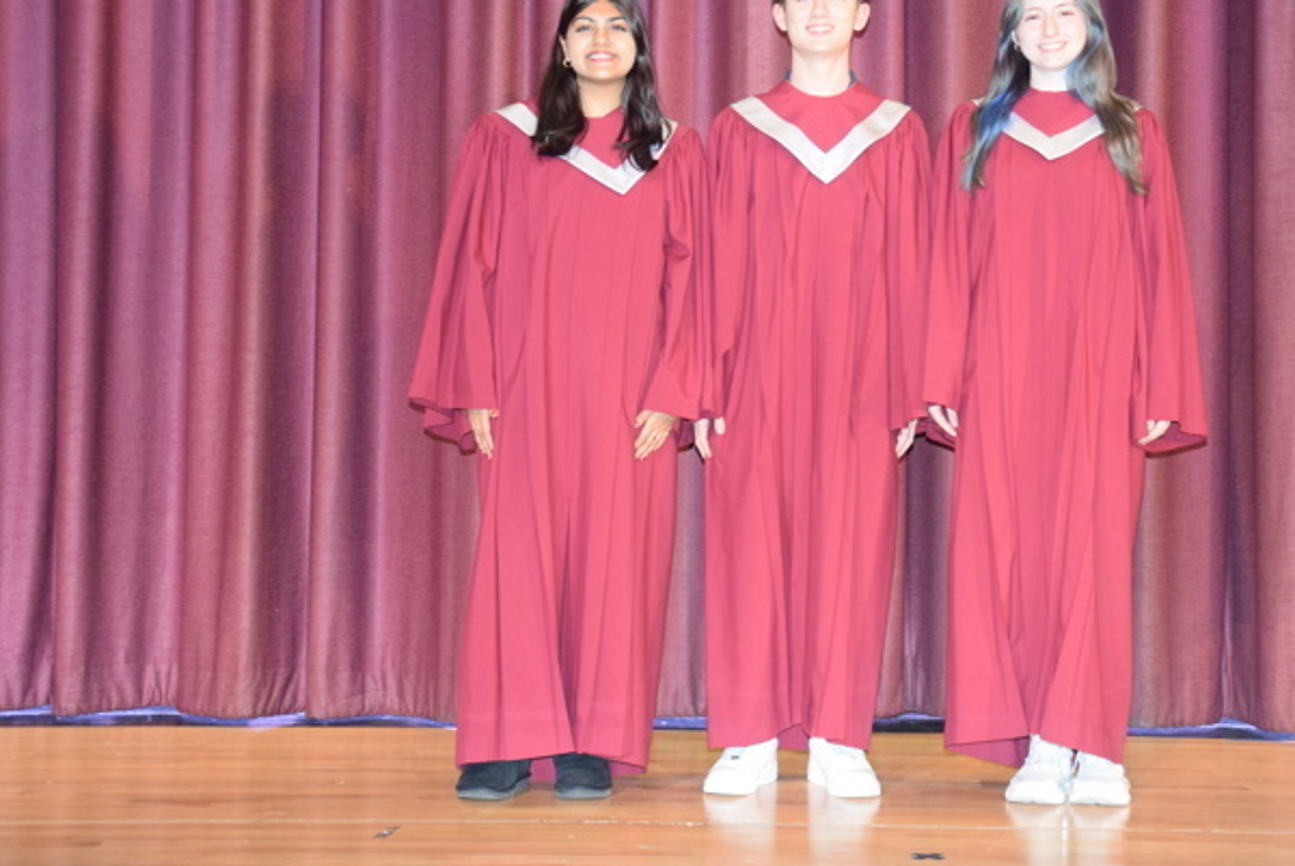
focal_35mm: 64
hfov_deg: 31.3
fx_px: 2304
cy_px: 313
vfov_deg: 21.2
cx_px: 779
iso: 1400
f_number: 4
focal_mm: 32
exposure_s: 1/60
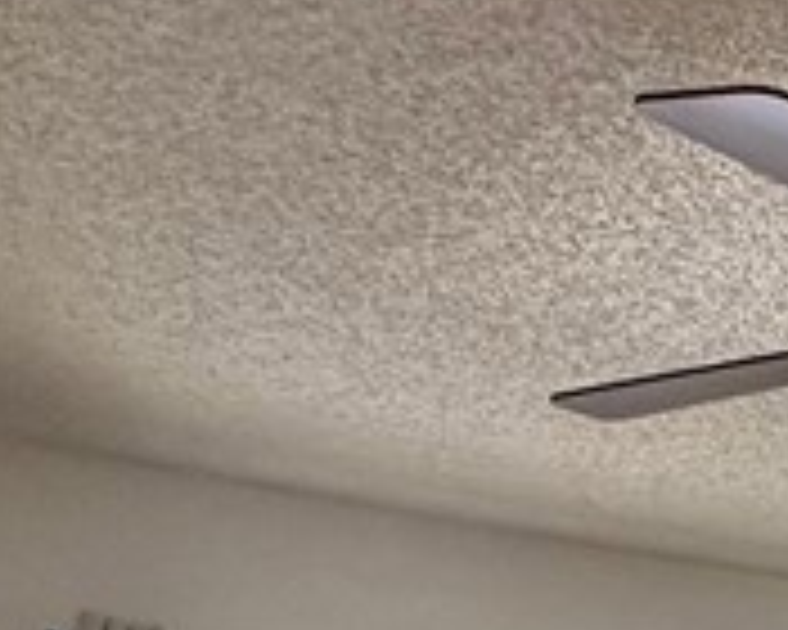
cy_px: 1228
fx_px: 1866
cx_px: 1126
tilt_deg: -2.1
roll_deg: +0.7
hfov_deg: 20.8
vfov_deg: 15.6
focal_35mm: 80
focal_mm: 2.22
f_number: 2.2
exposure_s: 1/120
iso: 320
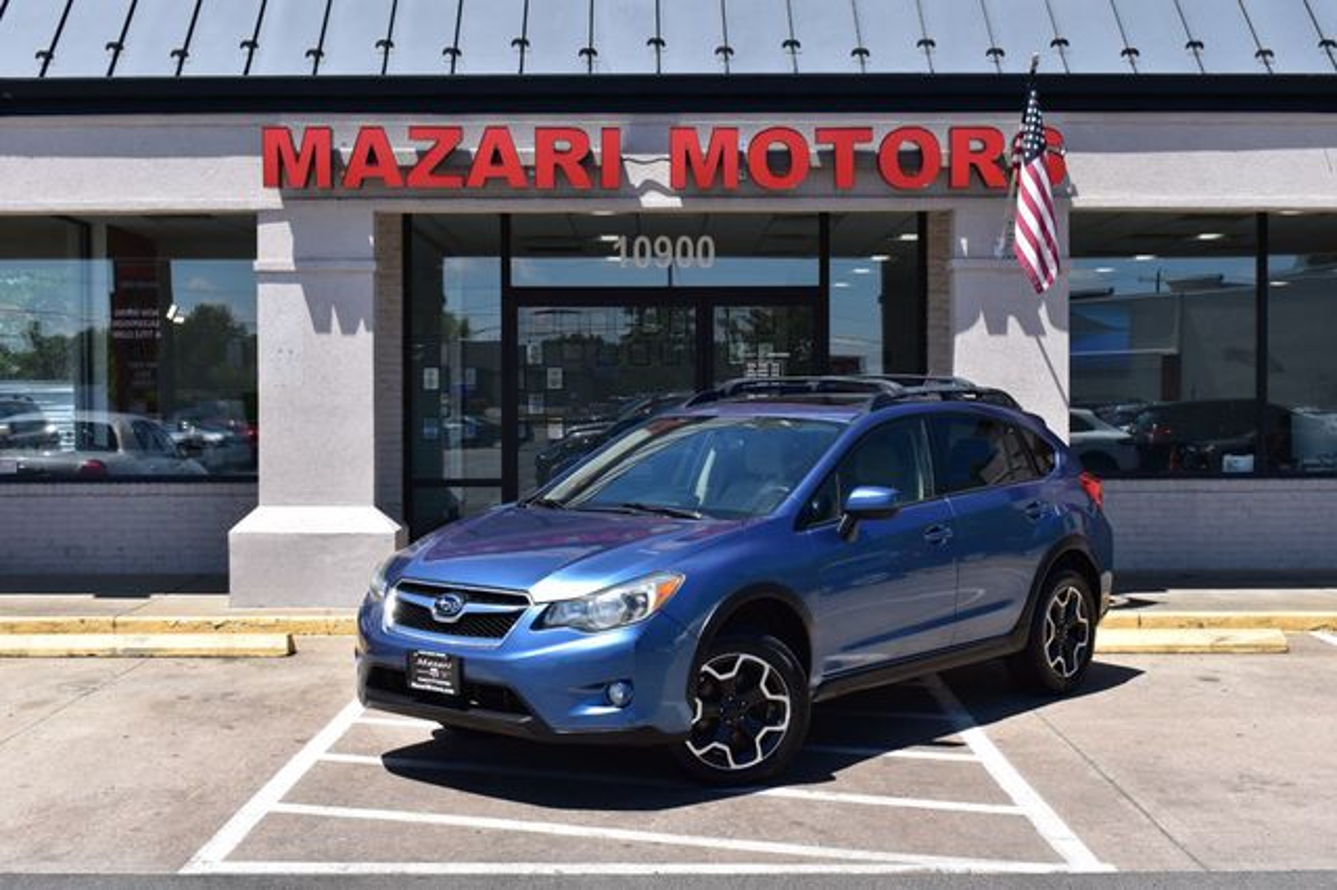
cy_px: 445
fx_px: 1782
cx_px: 668
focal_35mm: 48
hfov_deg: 41.1
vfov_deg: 28.0
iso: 400
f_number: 11
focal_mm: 32
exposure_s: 1/500
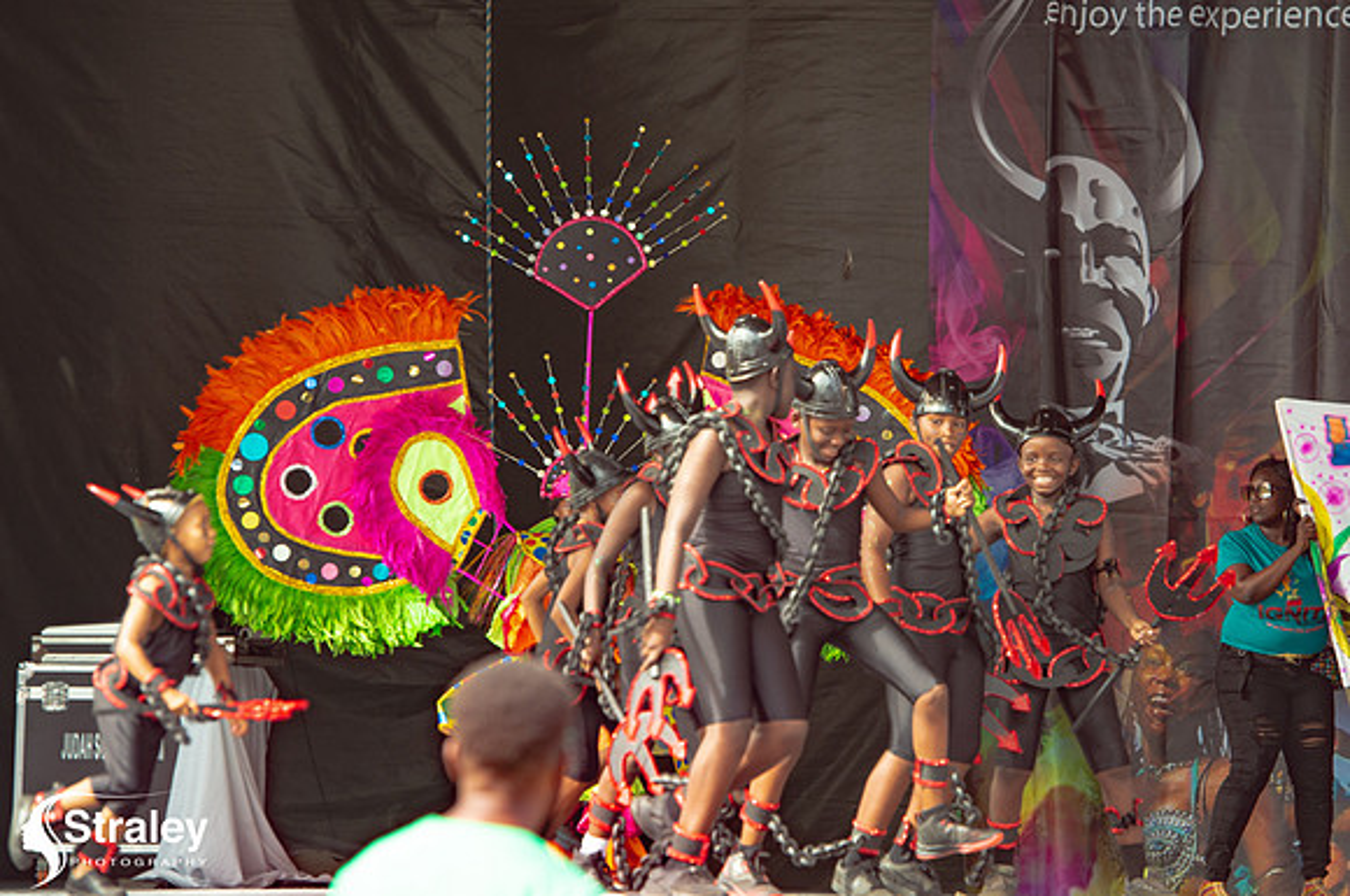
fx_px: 7712
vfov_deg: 6.7
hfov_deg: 10.0
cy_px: 442
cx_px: 782
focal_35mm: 206
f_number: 5.6
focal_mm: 160
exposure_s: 1/200
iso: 160
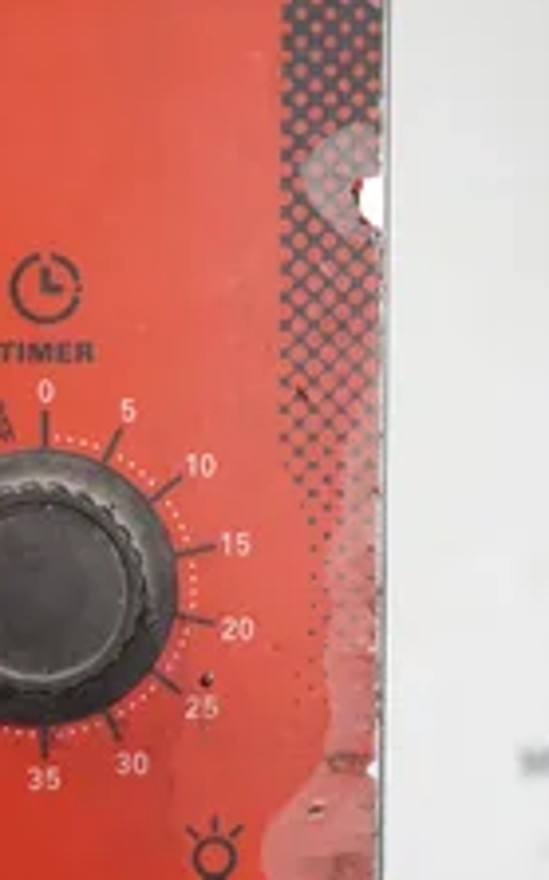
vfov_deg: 23.9
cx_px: 77
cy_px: 620
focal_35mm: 86
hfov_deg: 15.0
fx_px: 2063
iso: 1000
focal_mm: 17.53
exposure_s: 1/50
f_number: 4
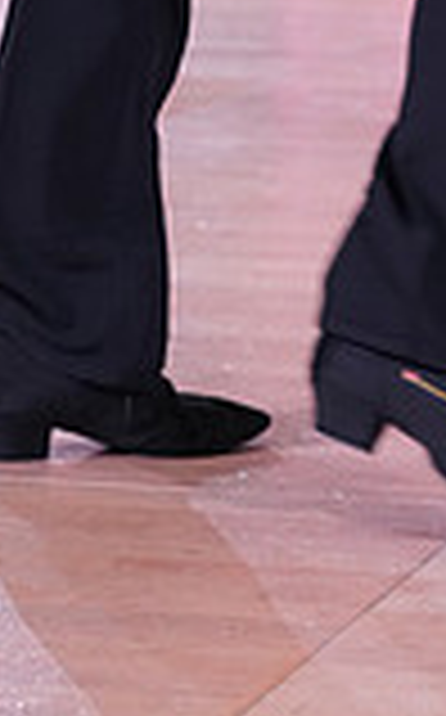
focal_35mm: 260
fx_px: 5070
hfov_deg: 5.0
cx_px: 687
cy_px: -567
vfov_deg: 7.8
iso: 2000
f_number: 4.5
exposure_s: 1/250
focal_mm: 70
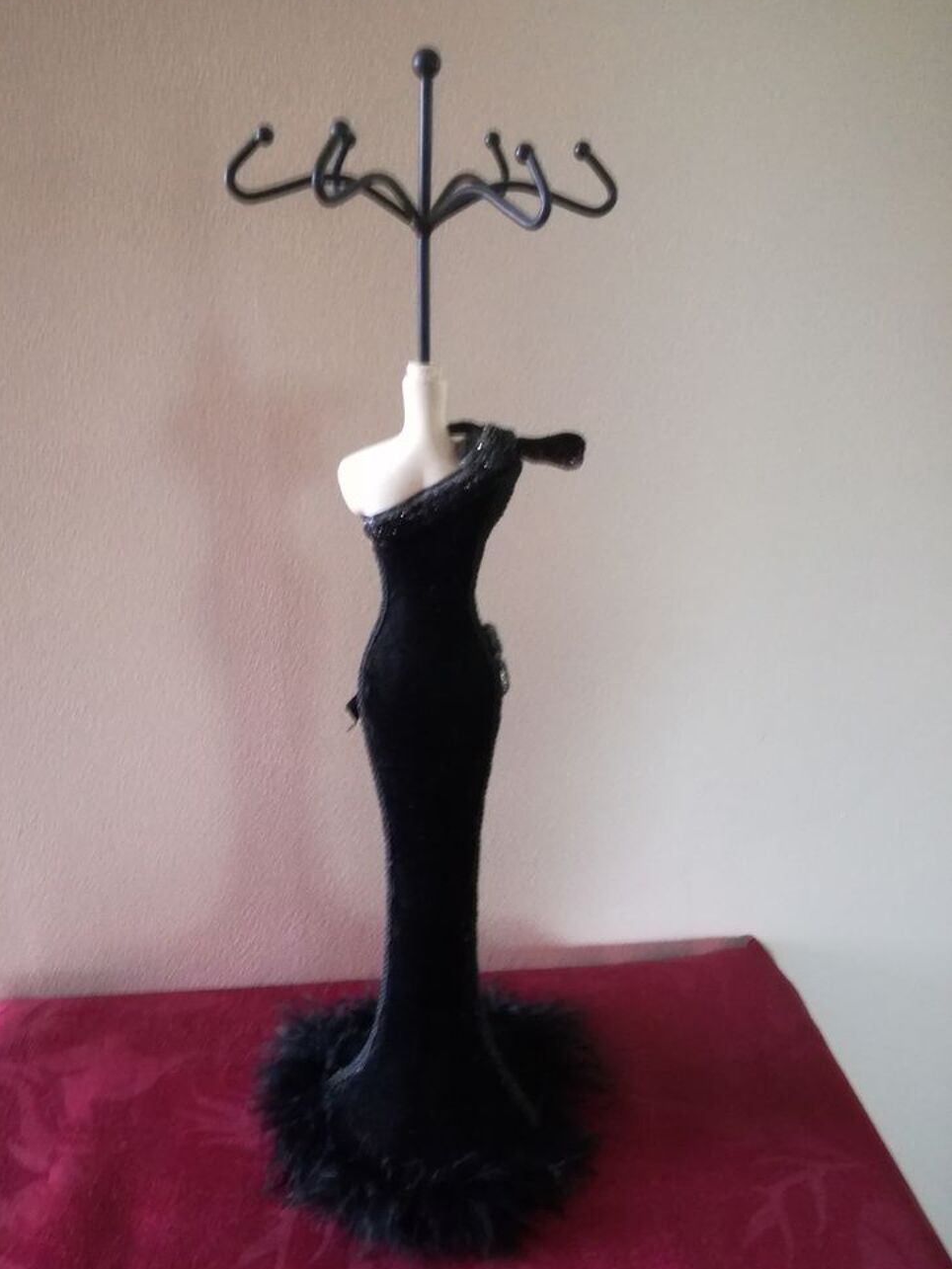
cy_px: 646
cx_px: 460
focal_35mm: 28
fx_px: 1027
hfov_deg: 49.7
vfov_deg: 63.4
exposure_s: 1/16.7
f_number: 2
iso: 640
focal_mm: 3.79
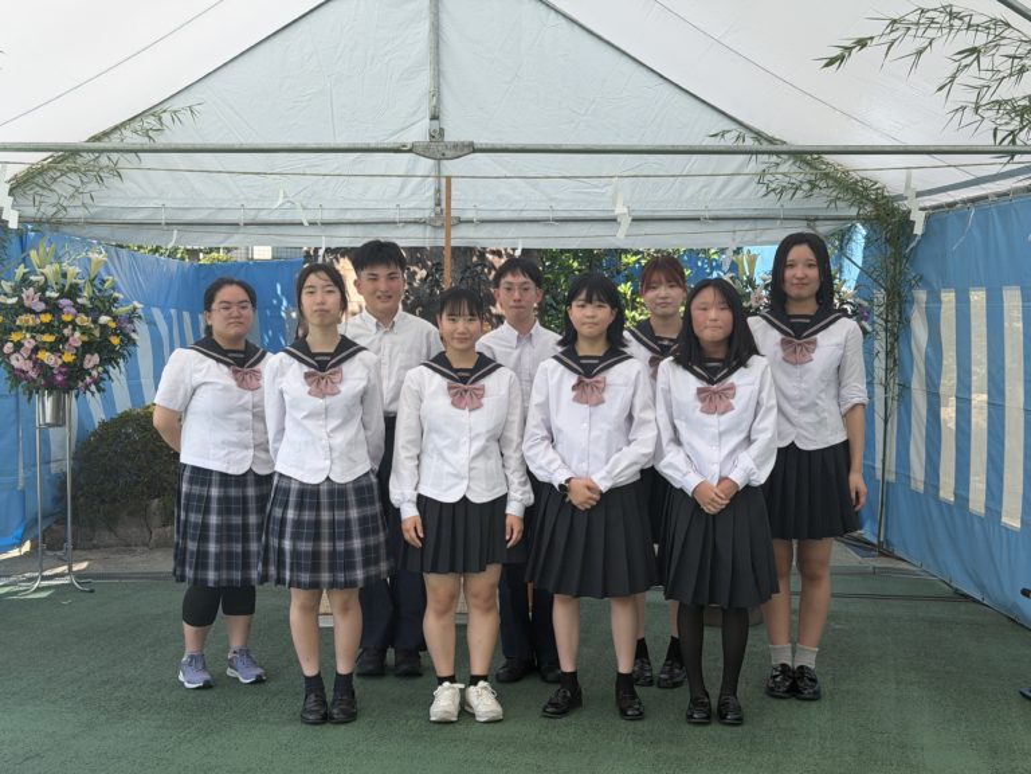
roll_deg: -0.3
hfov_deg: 39.7
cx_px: 516
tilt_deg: -2.7
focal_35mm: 48
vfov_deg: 30.3
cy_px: 387
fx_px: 1430
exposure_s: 1/1027
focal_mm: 6.76
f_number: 1.78
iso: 64
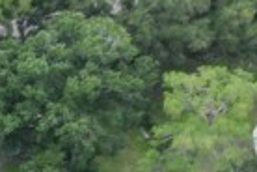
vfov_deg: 7.0
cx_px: -570
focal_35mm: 185
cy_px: 400
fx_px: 1321
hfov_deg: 8.7
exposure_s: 1/640
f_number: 1.7
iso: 110
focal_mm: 6.72
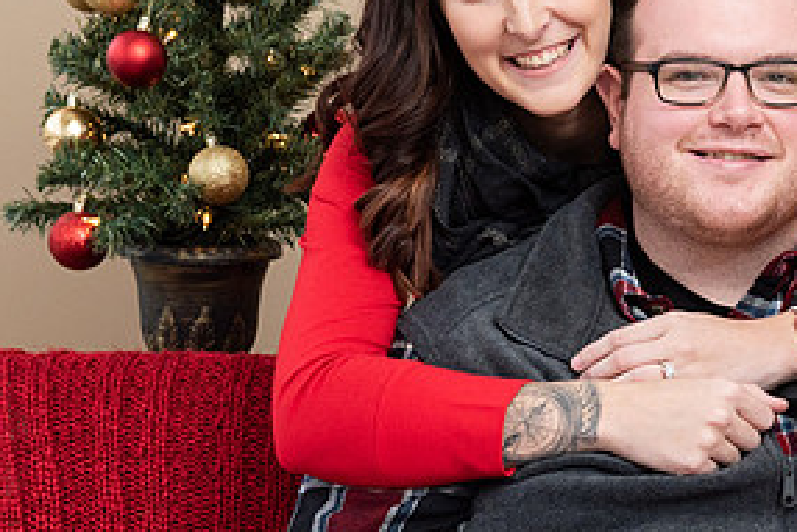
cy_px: 262
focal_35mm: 122
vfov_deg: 11.2
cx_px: 754
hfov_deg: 16.5
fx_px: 2702
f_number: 5.6
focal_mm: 58
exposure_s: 1/200
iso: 1250
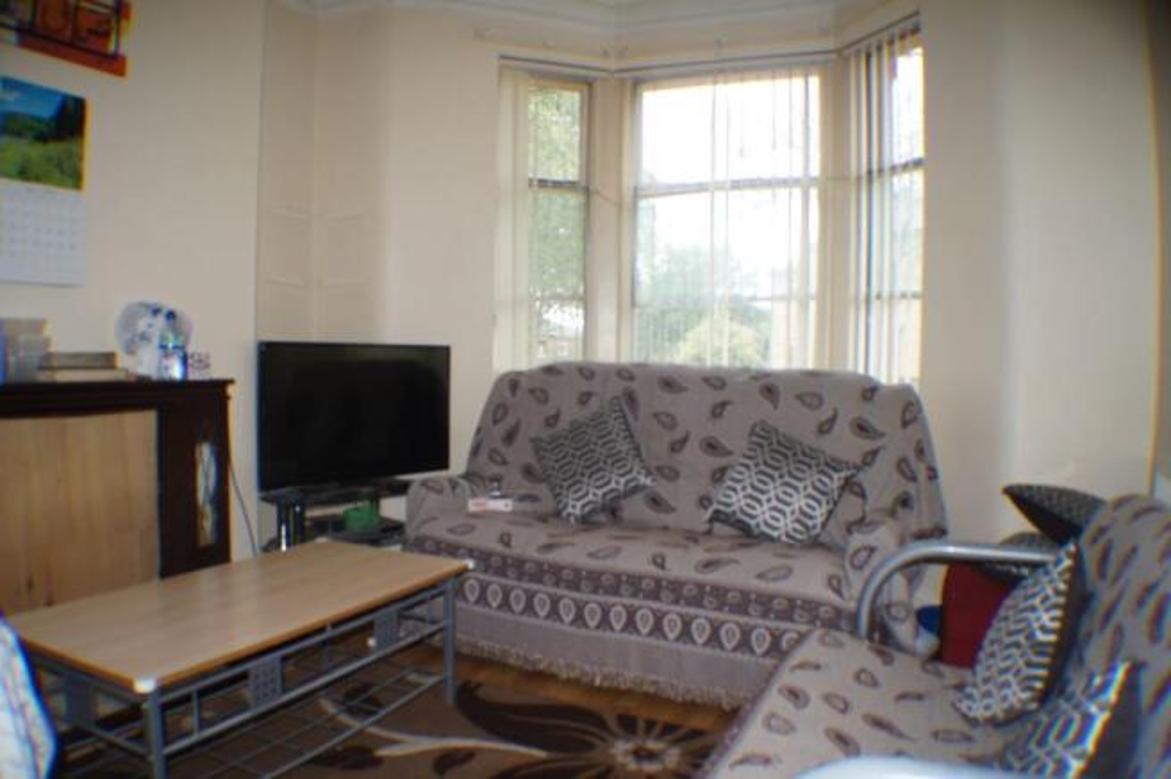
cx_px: 586
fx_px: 975
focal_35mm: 30
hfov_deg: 62.0
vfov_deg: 43.5
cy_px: 390
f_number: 4
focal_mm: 20
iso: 100
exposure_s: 1/60
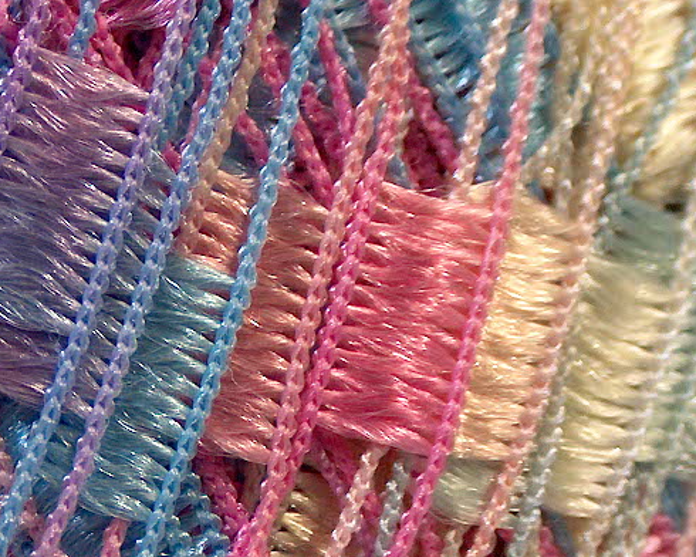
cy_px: 394
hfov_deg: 7.5
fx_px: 5273
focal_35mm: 256
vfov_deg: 6.0
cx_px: -58
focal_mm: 20.29
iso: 200
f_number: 2.9
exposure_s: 1/26.6
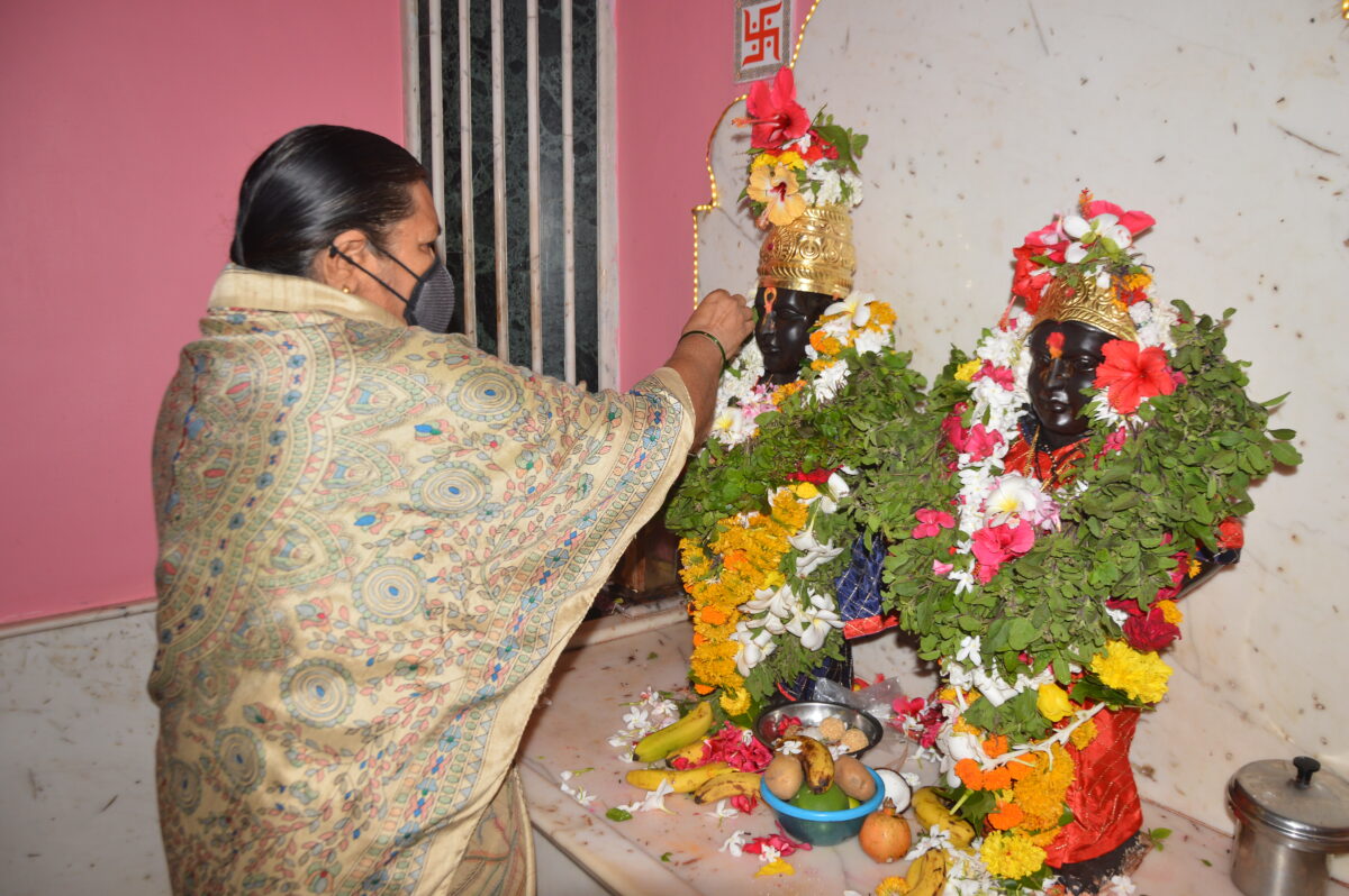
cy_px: 448
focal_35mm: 27
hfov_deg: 67.4
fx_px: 1011
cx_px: 674
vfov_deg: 47.9
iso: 200
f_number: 4
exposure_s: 1/160
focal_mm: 18
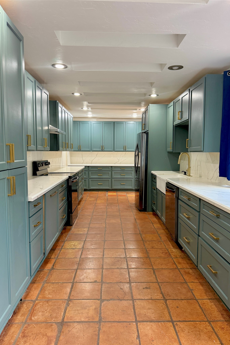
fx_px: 240
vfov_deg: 71.5
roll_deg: -0.8
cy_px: 173
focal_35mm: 25
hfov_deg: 51.3
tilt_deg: -5.8
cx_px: 118
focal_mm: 6.76
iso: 200
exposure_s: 1/60
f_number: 1.78
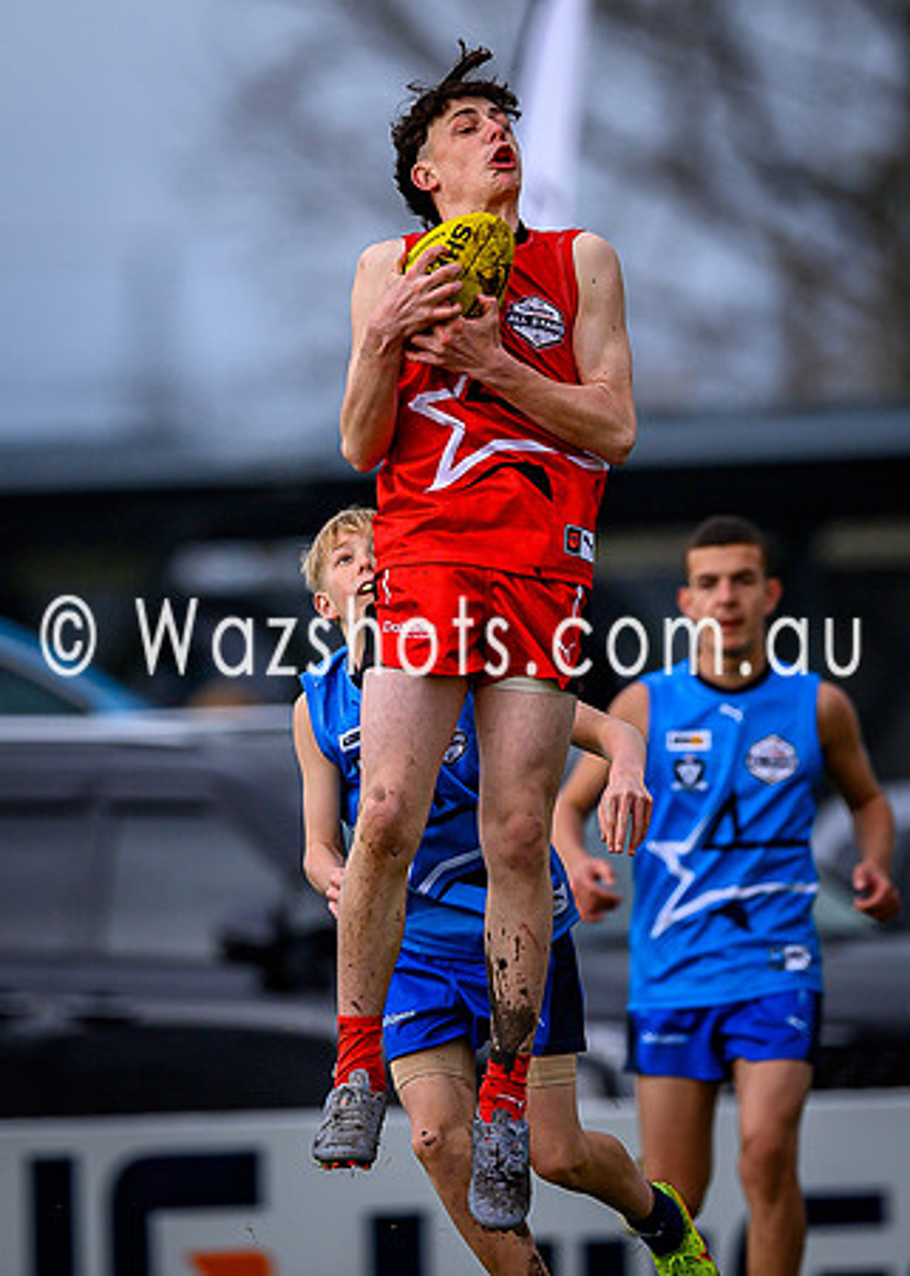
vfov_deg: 1.8
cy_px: 318
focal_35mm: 1101
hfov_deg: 1.3
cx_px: 373
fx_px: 39877
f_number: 4
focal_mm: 500
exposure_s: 1/1600
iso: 200
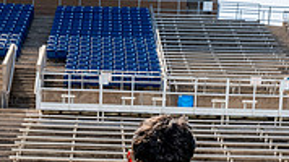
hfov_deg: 21.7
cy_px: 352
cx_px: 104
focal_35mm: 98
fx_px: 751
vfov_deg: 10.9
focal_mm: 37
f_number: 11
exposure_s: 1/250
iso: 320
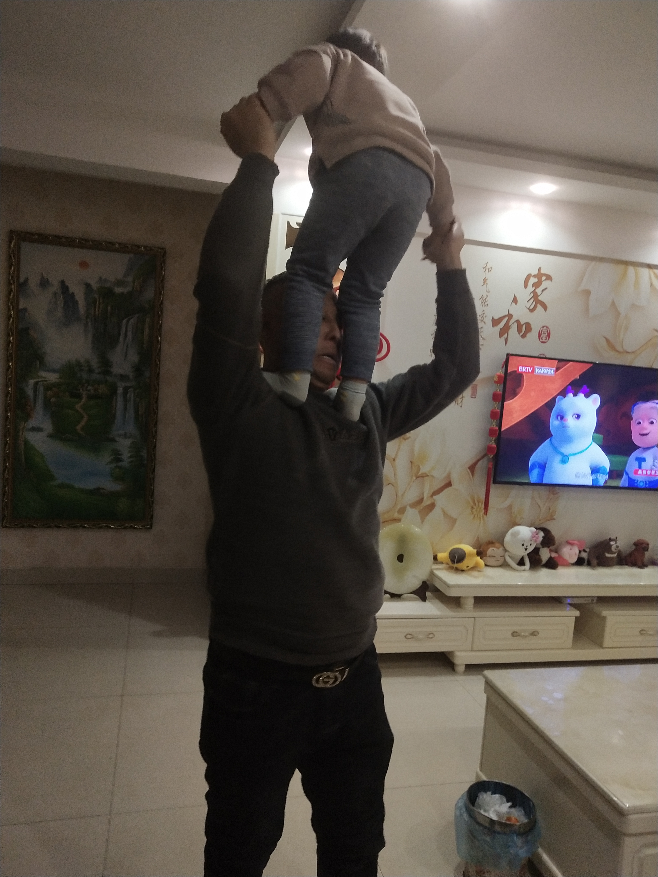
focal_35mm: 30
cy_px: 438
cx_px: 329
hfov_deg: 46.8
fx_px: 760
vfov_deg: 60.0
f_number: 1.8
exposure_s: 1/33.3
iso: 549
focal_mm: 3.95
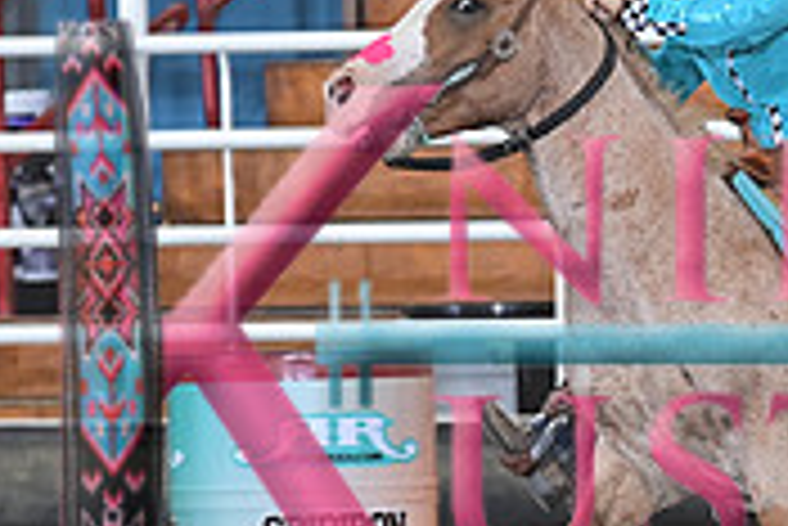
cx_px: 892
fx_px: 14480
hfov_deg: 3.1
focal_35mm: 661
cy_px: 339
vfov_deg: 2.1
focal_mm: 200
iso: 1600
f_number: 3.2
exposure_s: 1/250
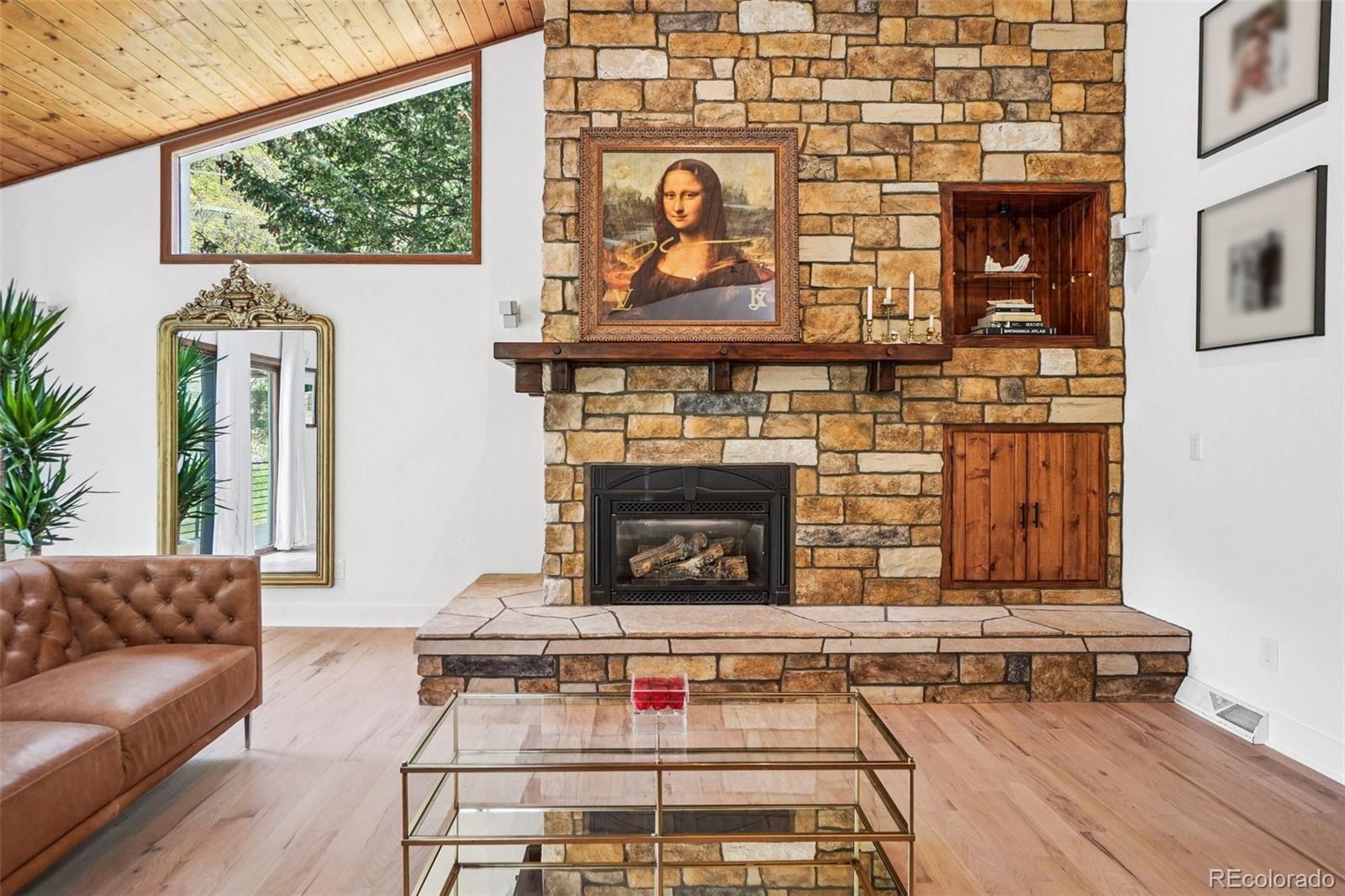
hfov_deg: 81.2
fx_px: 784
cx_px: 672
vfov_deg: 59.5
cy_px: 448
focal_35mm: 21
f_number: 8
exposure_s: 1/15
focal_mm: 14
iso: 400
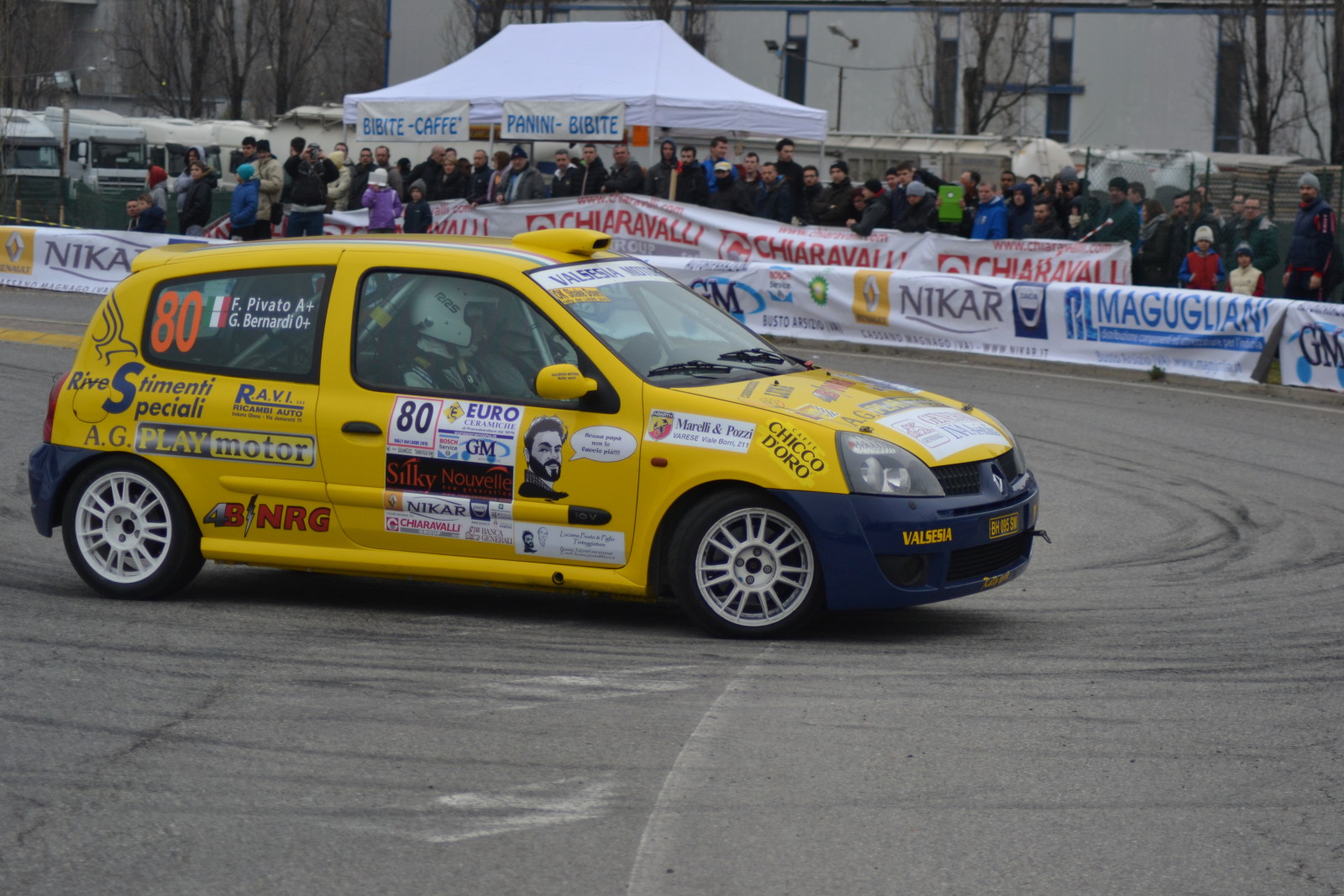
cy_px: 448
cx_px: 672
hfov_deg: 19.5
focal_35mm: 105
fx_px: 3920
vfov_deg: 13.0
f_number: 4
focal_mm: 70
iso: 400
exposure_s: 1/1000
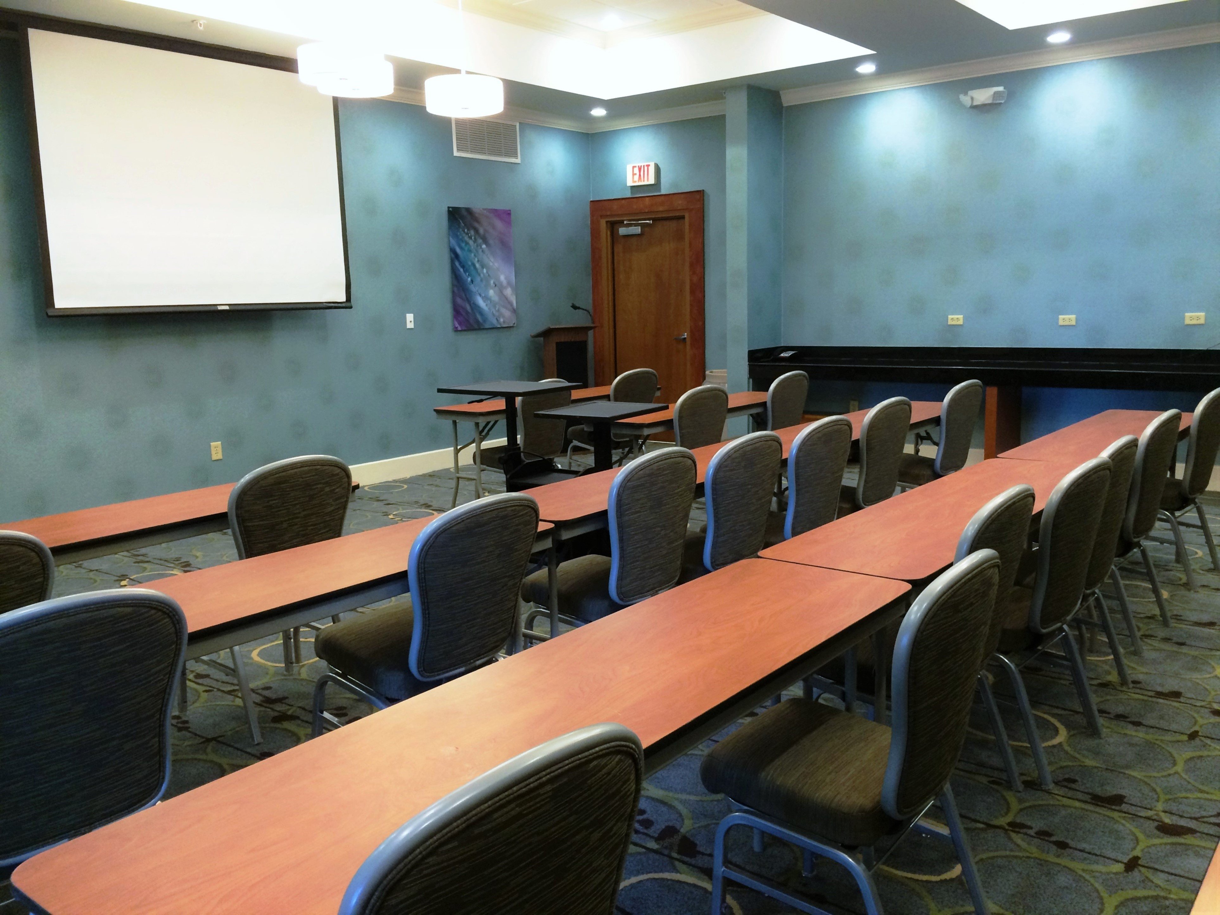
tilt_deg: -10.1
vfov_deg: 48.2
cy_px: 458
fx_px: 1022
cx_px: 610
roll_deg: +1.9
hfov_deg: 61.7
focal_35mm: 29
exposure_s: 1/30
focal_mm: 4.15
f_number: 2.2
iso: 160
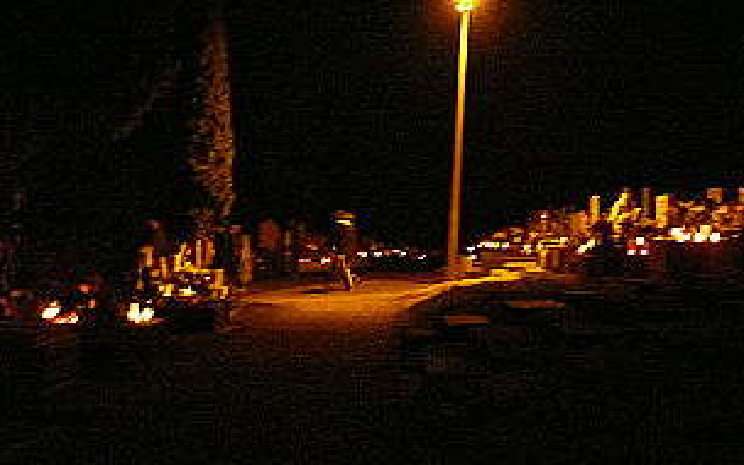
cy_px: 154
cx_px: 450
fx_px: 1115
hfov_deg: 36.7
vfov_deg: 23.4
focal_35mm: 55
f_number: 2.8
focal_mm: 7.4
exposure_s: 1/4
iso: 800
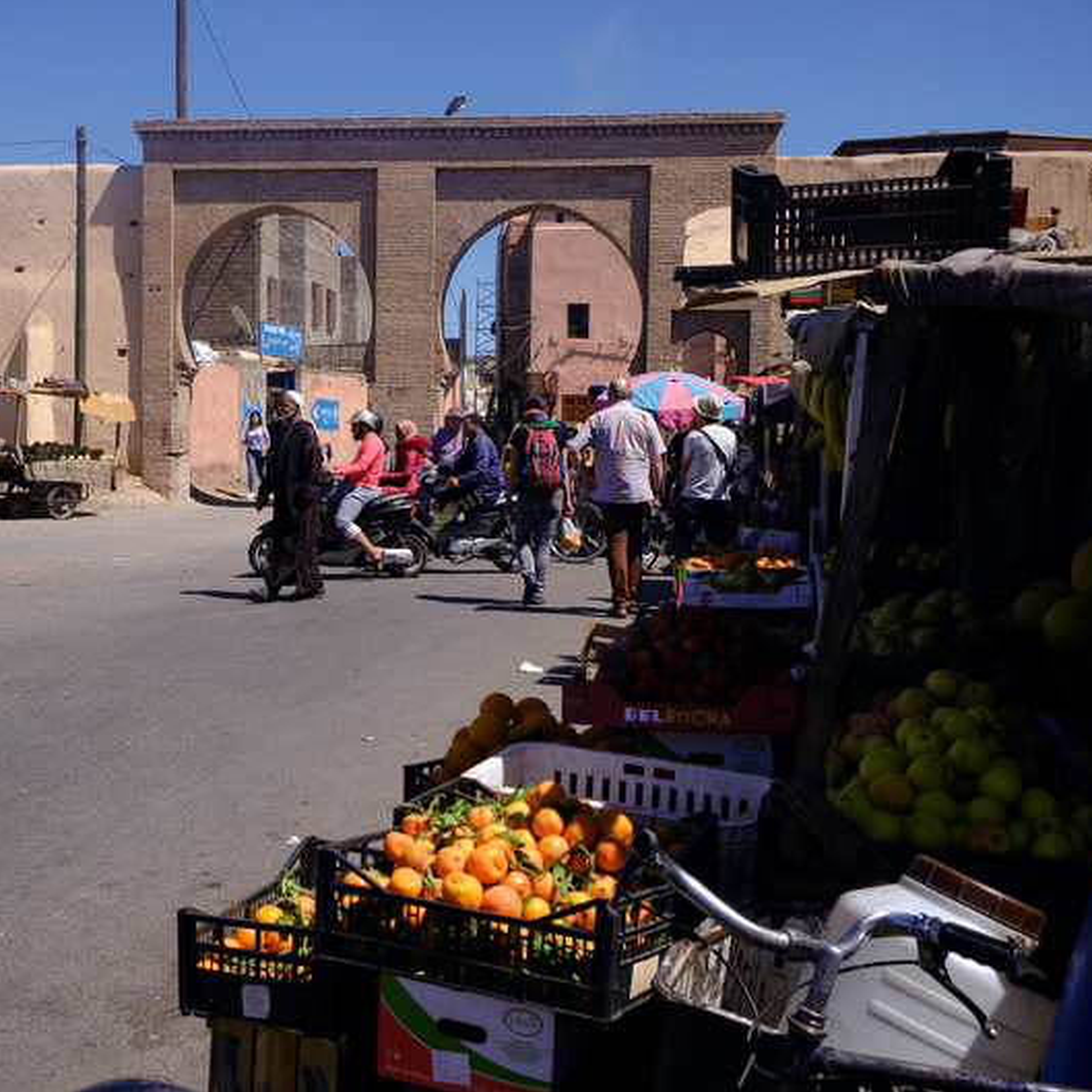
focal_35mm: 45
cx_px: 361
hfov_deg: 37.1
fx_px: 1606
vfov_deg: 37.6
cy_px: 543
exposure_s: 1/640
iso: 400
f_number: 8
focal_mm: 23
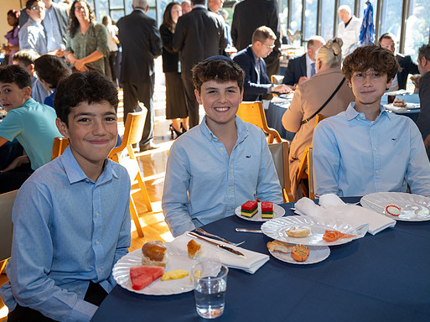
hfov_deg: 50.2
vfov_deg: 38.6
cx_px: 223
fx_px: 459
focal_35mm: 37
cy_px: 161
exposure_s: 1/160
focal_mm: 34
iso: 800
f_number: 4
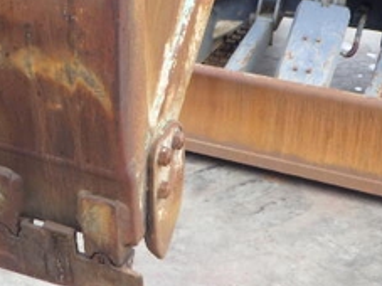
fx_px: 794
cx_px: 74
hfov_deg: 26.5
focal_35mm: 72
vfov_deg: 20.1
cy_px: 40
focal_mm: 6.1
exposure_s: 1/125
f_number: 3.8
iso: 125
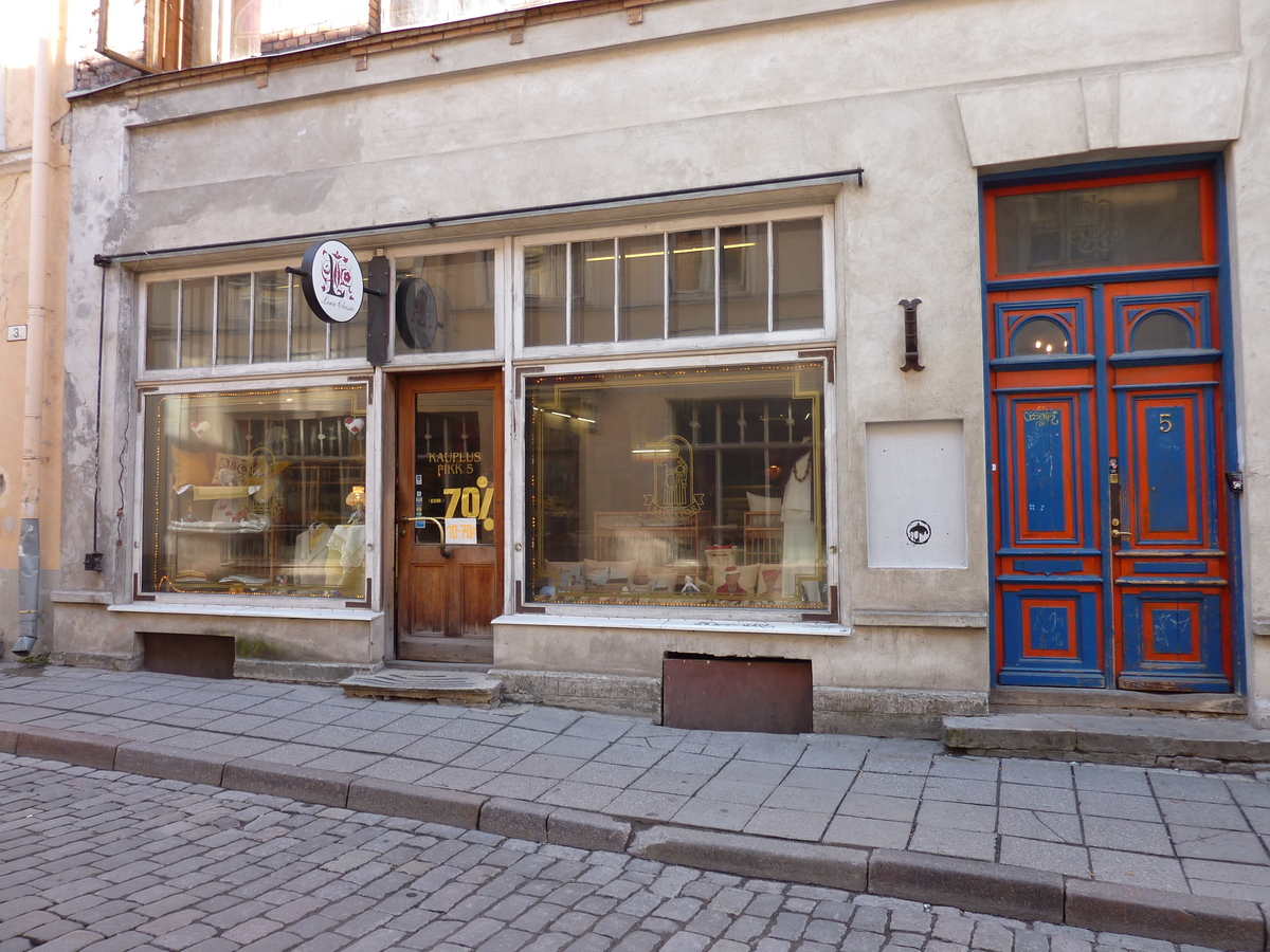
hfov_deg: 69.4
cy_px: 476
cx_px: 635
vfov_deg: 54.9
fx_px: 917
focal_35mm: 25
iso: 80
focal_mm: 4.1
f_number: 3.3
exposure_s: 1/60
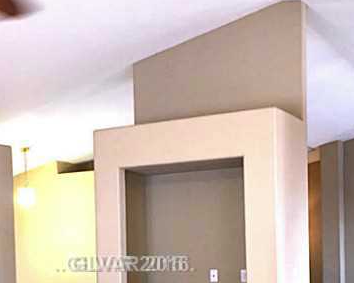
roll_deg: +1.2
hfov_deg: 29.4
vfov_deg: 23.1
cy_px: 264
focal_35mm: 64
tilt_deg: -2.9
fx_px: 670
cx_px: 125
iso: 125
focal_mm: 4.15
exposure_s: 1/30
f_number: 2.2
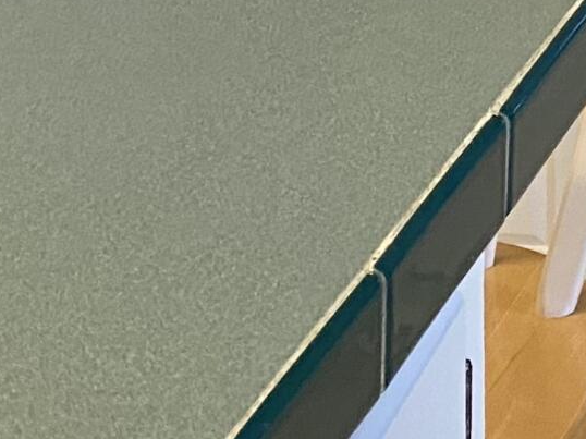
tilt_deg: -6.9
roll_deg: -1.4
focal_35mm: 145
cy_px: -565
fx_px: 2454
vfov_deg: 9.3
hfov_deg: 12.1
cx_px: 1183
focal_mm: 4.25
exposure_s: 1/60
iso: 200
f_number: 1.8
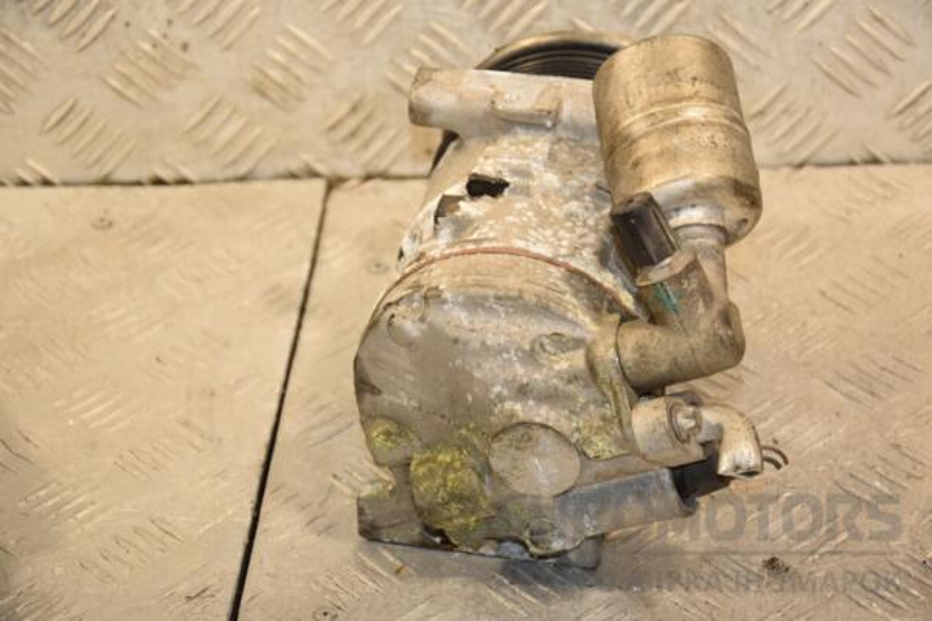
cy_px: 310
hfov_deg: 18.2
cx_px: 466
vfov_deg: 12.2
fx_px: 2912
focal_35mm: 112
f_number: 5.6
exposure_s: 1/200
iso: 800
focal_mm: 75
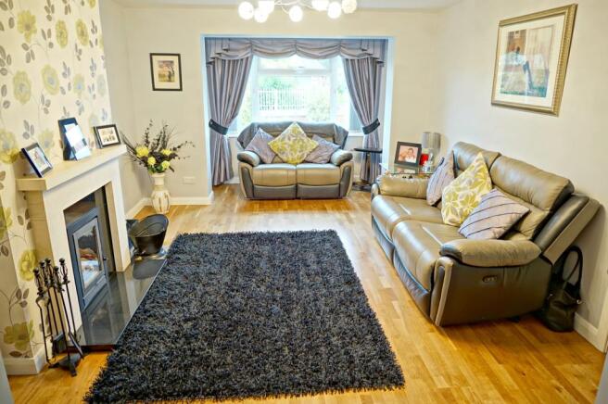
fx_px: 405
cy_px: 202
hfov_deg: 73.8
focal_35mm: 24
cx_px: 304
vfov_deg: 53.0
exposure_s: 1/8
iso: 320
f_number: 3.5
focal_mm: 16
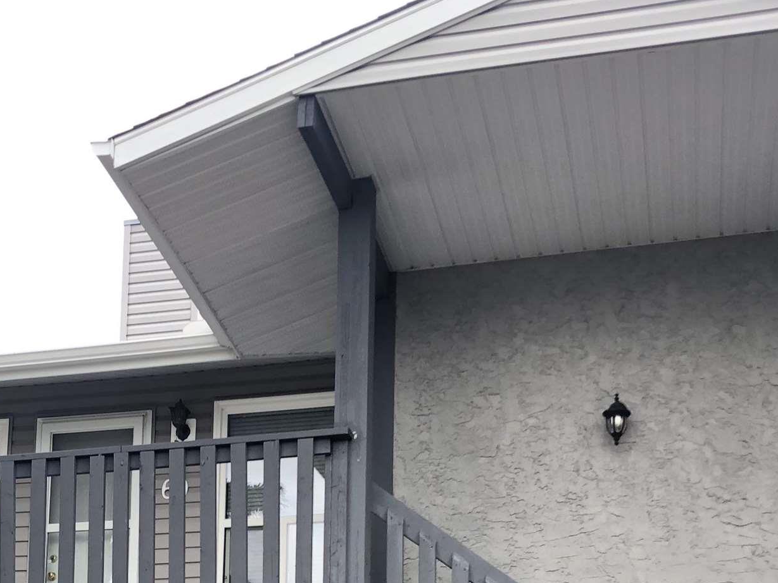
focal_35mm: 70
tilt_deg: +10.8
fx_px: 1573
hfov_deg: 27.3
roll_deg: -2.8
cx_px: 175
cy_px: 656
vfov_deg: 20.0
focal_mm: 4
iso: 20
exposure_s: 1/187
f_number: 1.8
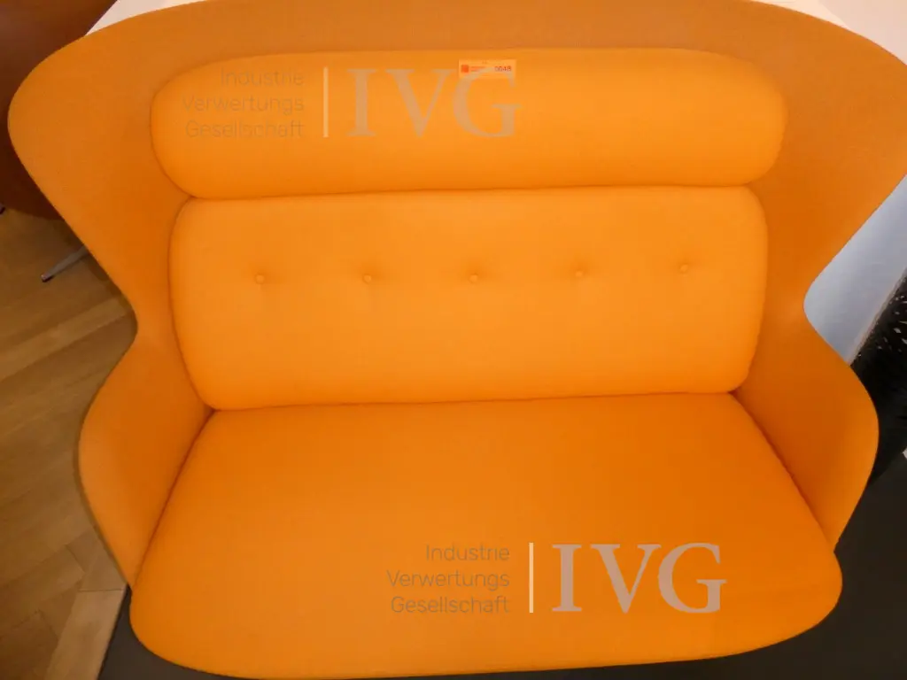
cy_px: 340
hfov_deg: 71.6
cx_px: 454
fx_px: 629
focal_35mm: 24
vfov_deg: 56.8
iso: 500
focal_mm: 4.3
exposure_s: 1/60
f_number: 3.3
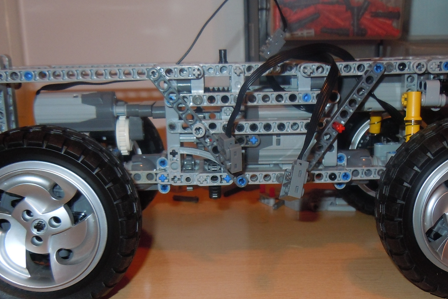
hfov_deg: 40.3
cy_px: 191
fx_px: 610
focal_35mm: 49
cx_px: 237
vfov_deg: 27.4
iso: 200
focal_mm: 5.4
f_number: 3.5
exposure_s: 1/30
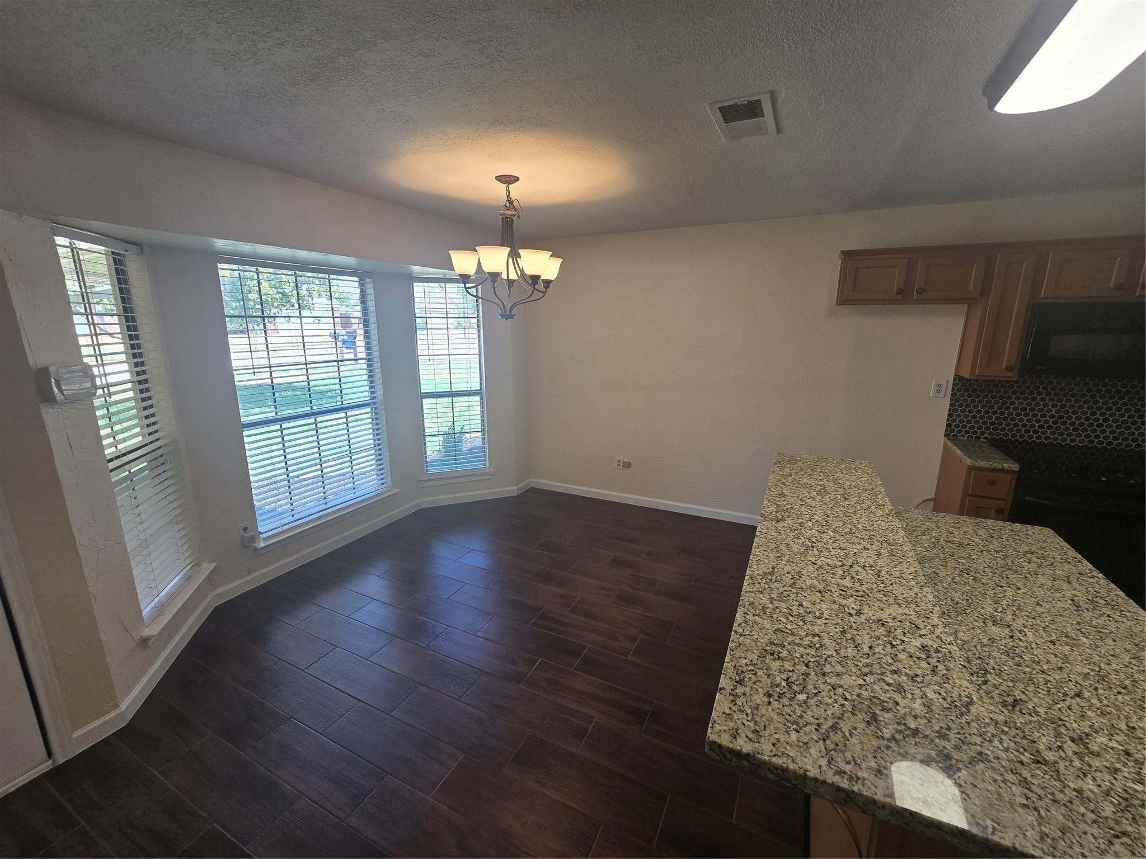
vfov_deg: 89.9
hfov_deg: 106.2
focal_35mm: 13
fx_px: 430
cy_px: 430
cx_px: 573
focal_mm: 2.2
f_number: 2.2
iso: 64
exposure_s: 1/120
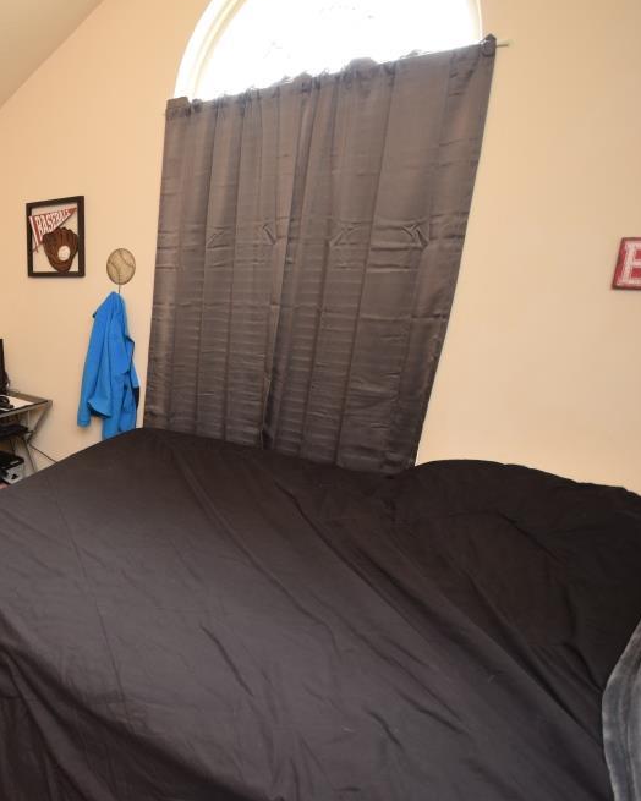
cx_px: 18
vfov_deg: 75.0
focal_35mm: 22
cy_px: 398
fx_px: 522
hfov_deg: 52.1
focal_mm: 10
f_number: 4
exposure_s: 1/60
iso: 800
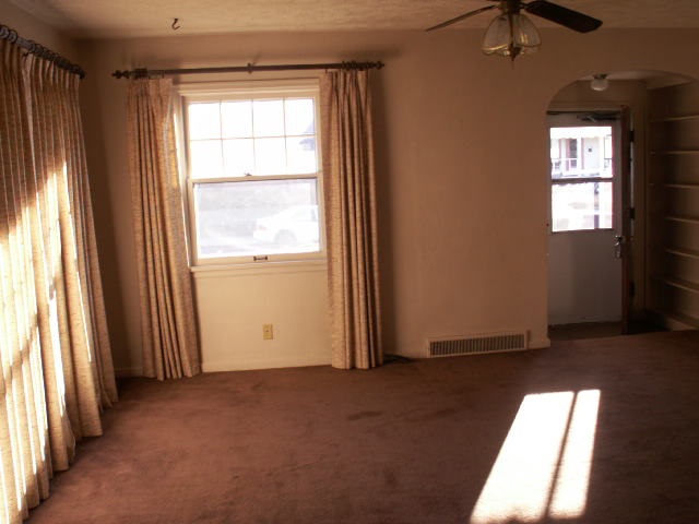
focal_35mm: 35
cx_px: 350
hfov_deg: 52.6
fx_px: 707
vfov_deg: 40.7
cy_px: 262
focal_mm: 5.86
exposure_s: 1/40
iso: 50
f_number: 2.8
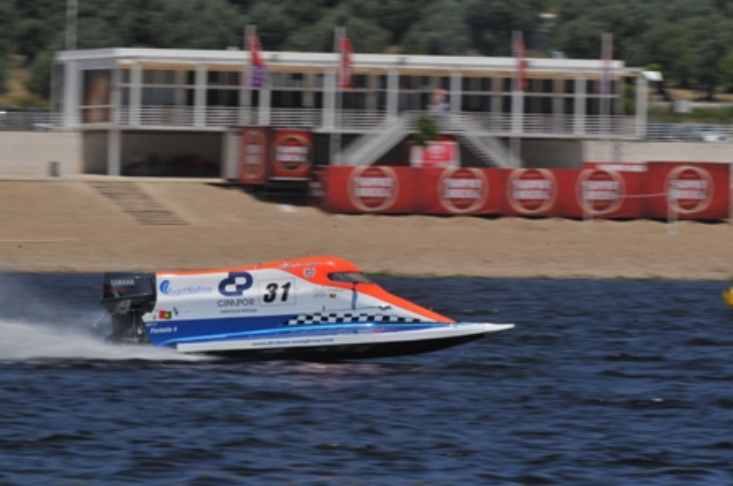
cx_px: 366
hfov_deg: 5.7
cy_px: 243
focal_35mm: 360
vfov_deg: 3.8
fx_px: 7319
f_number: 25
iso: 400
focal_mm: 240
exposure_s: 1/250
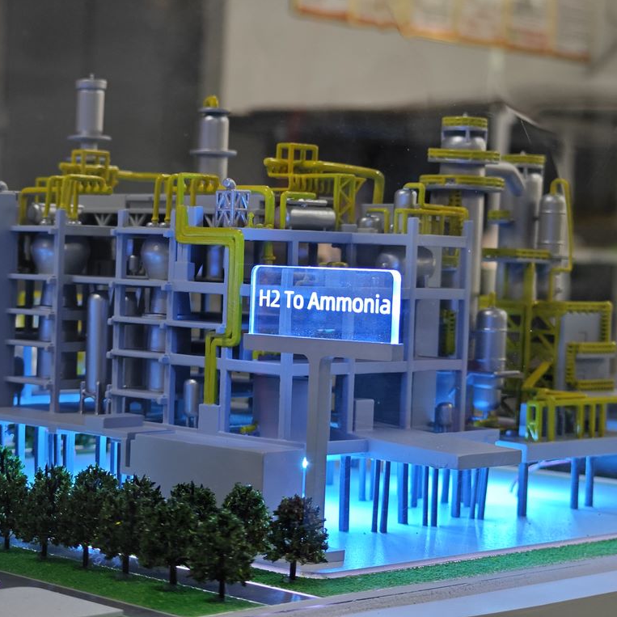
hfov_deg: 19.5
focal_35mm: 89
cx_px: 216
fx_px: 1795
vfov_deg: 19.5
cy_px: 307
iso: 64
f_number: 1.8
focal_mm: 9.87
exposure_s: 1/100
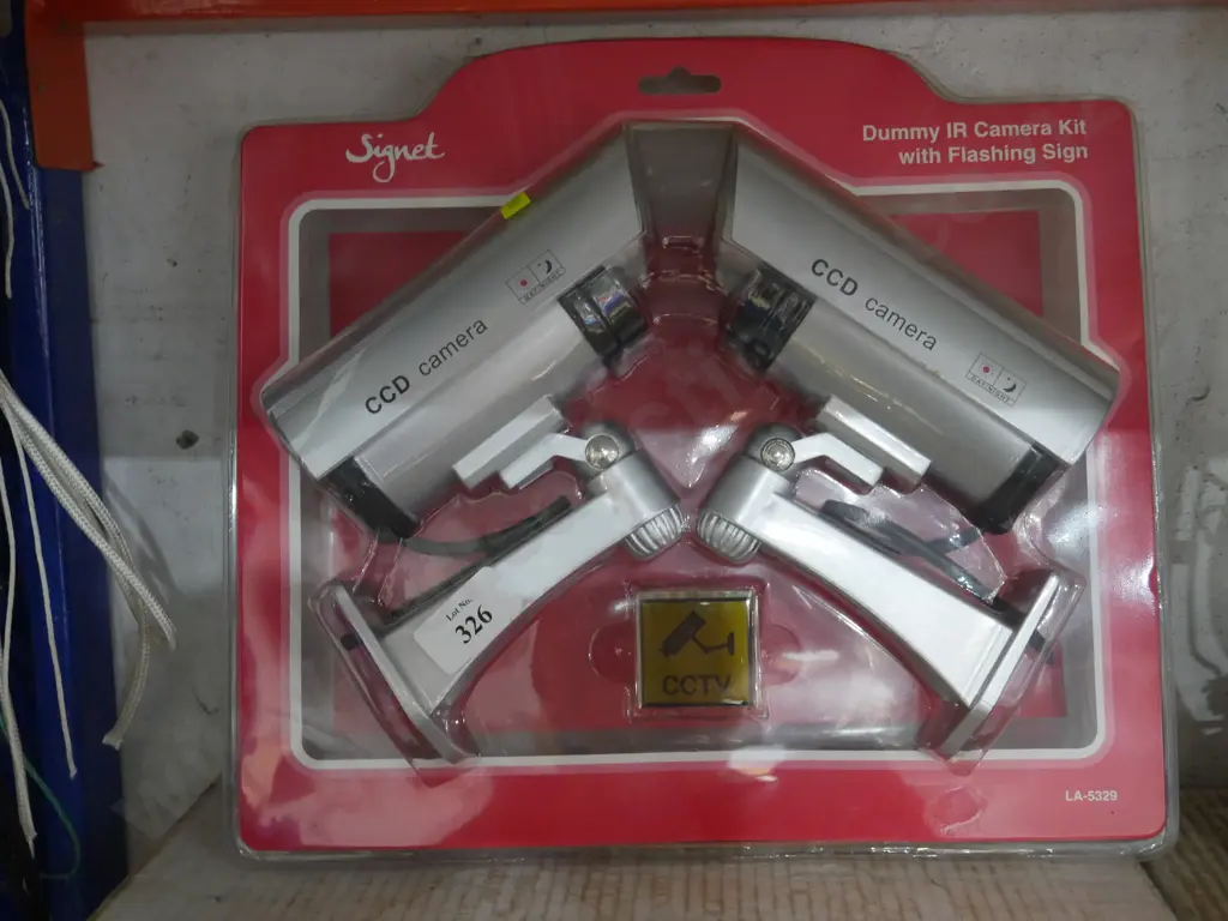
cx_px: 614
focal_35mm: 40
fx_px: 1419
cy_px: 460
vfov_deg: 36.0
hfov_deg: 46.8
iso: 3200
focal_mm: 20
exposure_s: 1/50
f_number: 4.5
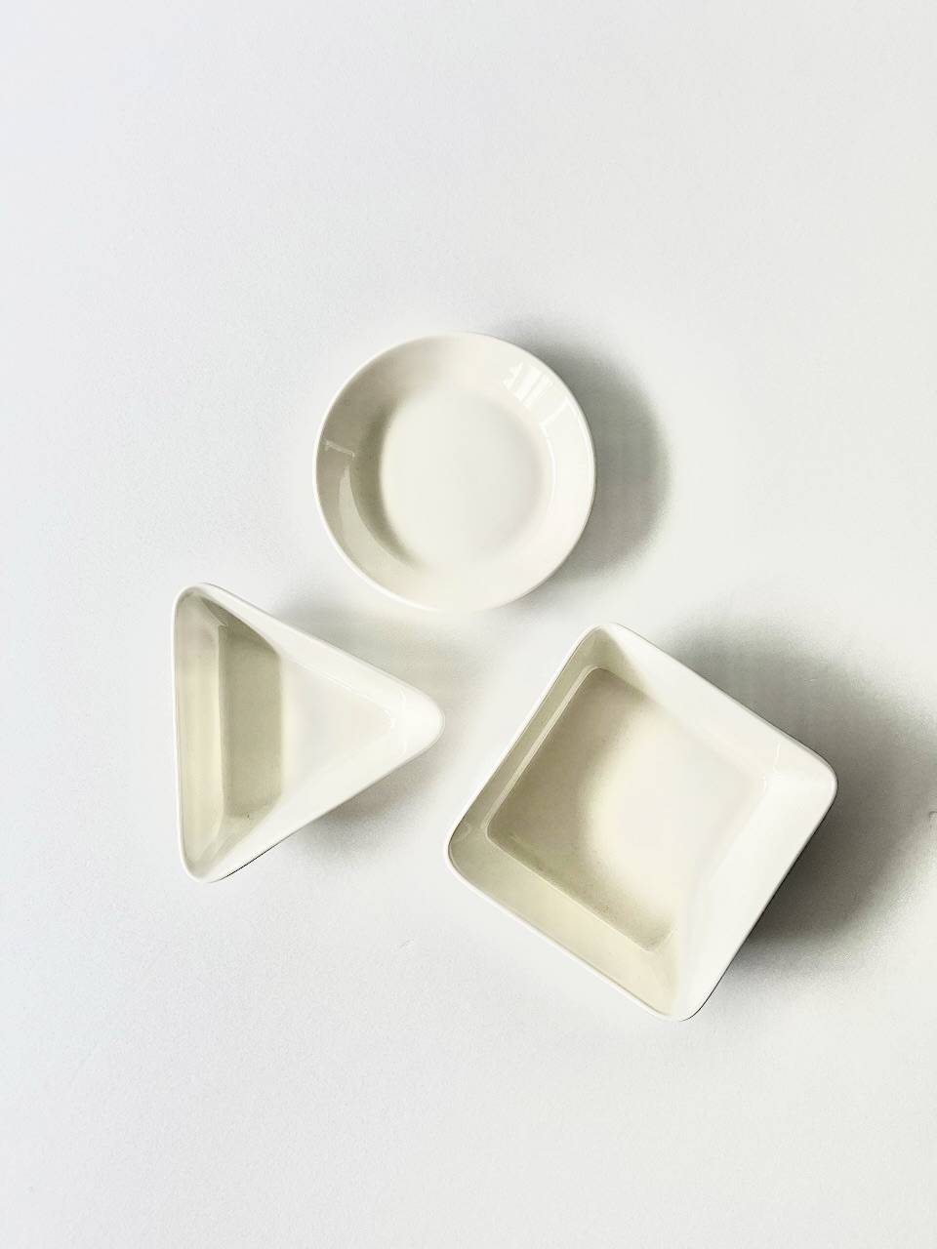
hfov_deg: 53.1
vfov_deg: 67.3
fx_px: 938
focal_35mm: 26
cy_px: 624
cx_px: 468
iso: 80
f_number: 1.6
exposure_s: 1/122
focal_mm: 5.1
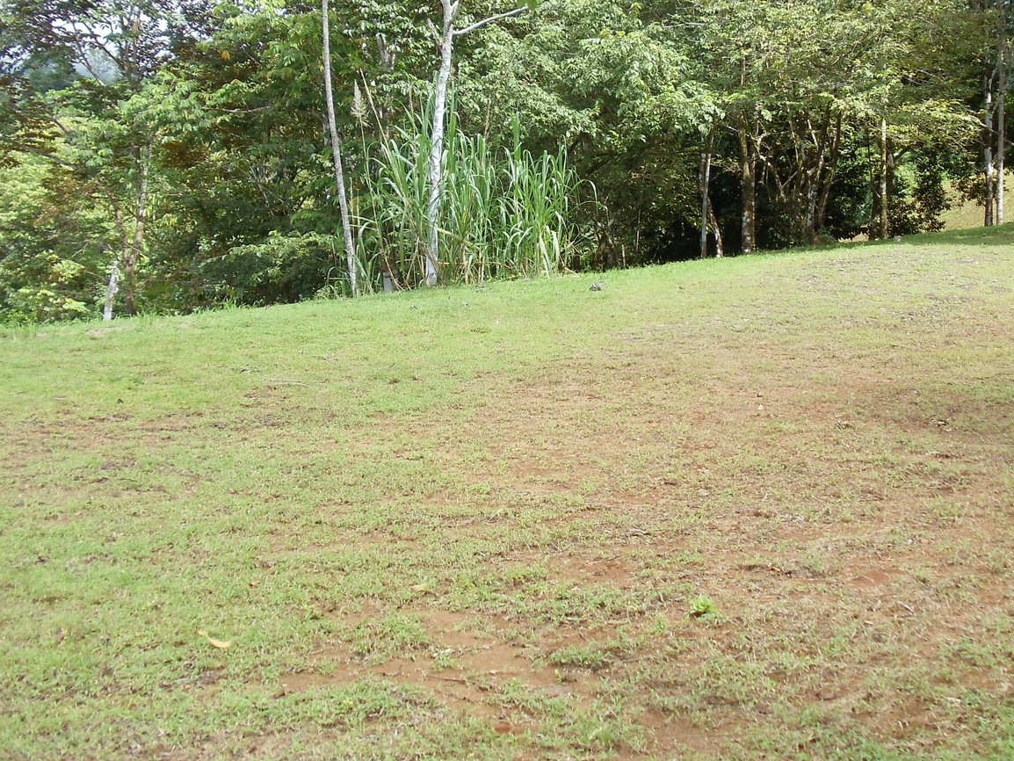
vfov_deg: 24.0
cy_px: 277
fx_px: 1787
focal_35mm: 61
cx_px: 655
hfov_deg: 31.5
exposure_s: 1/250
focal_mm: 6
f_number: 3.5
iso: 80
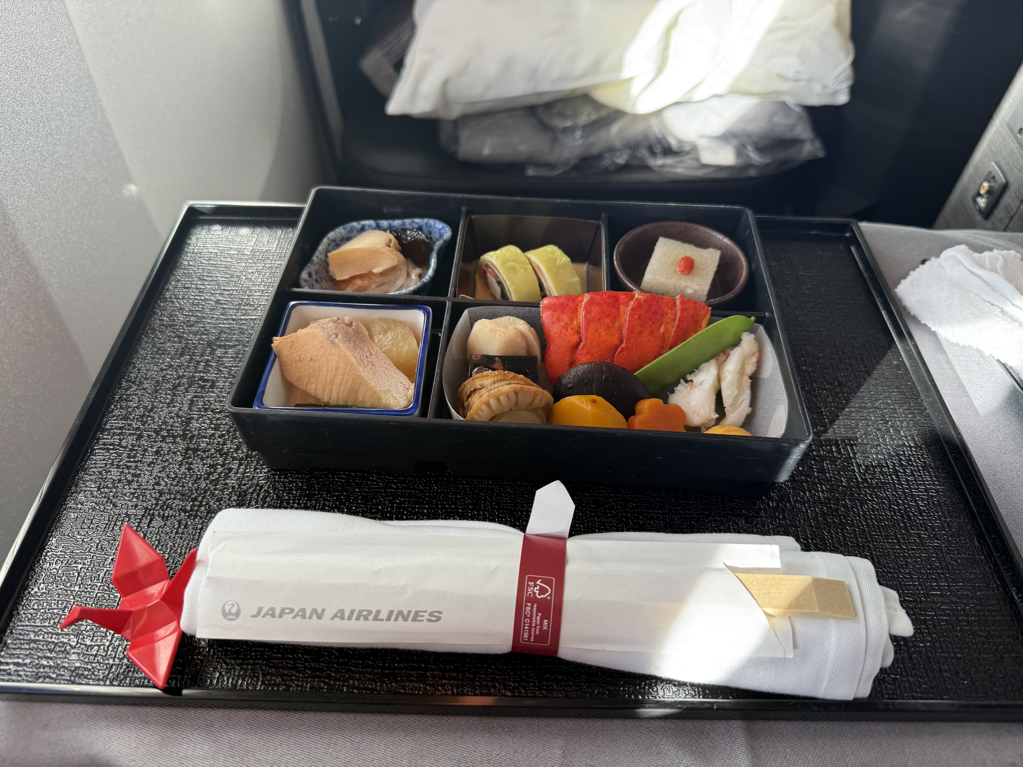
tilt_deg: -48.6
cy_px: 384
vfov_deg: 56.8
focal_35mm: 24
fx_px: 709
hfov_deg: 71.6
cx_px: 512
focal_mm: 6.76
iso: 80
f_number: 1.78
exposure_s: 1/189
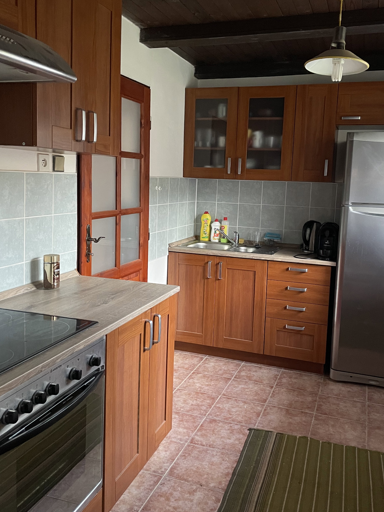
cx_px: 216
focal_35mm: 32
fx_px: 473
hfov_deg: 44.1
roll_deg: -0.8
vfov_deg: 56.8
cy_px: 241
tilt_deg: -6.1
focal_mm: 4.2
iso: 640
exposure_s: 1/30
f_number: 1.6
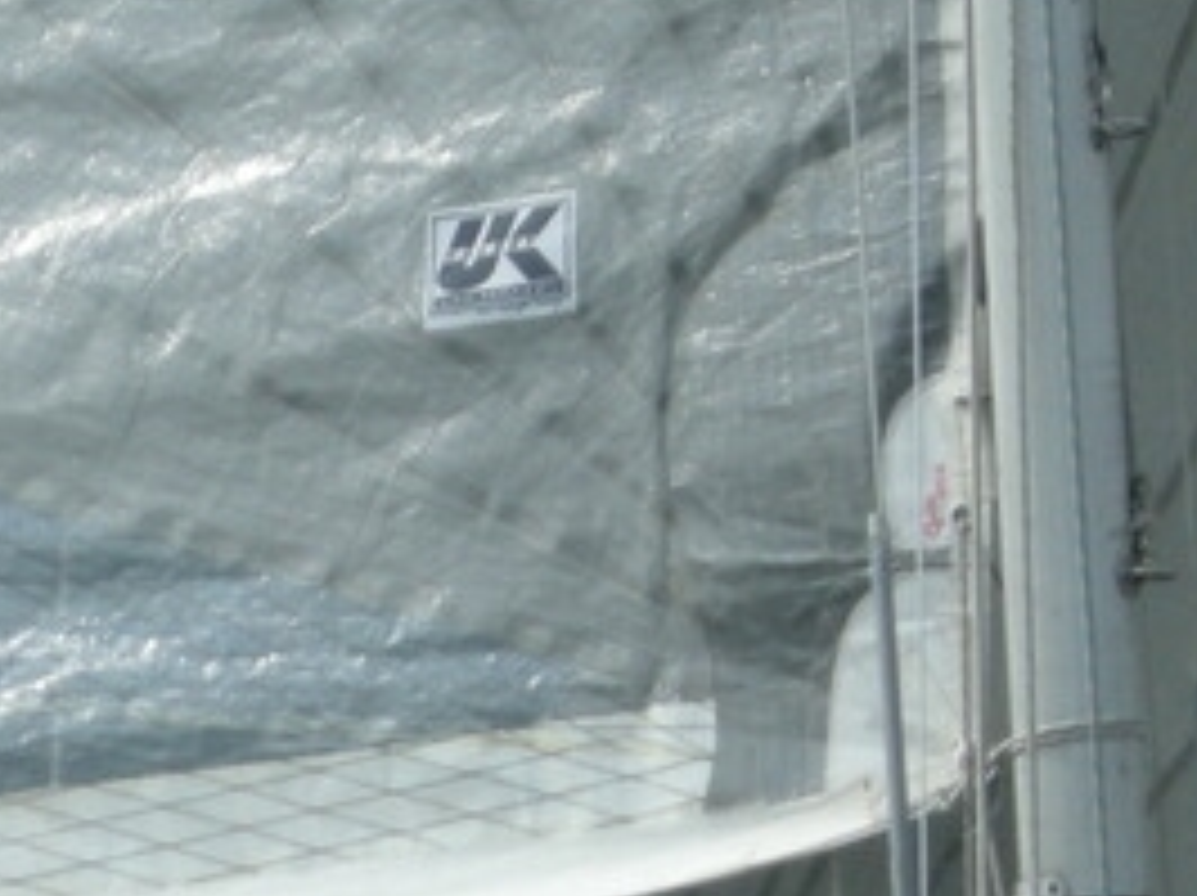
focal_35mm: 555
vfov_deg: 2.7
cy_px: 1562
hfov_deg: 3.6
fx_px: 19174
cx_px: -432
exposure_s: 1/264
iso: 64
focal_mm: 26.3
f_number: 5.3
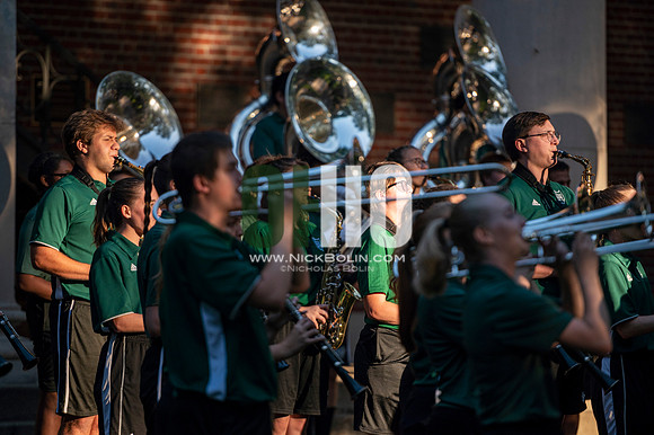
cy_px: 218
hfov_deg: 10.3
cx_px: 327
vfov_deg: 6.9
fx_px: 3631
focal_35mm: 200
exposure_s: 1/2500
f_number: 2.8
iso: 800
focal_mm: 200
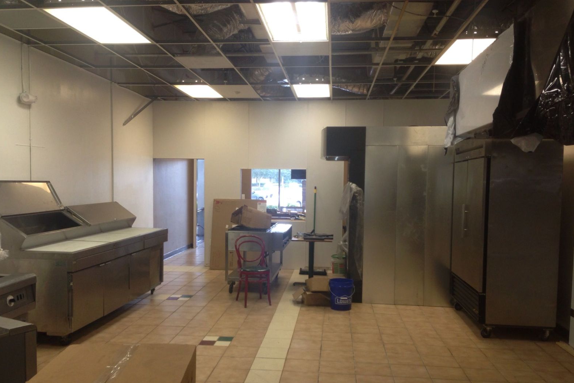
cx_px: 284
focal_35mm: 35
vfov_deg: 37.8
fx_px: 558
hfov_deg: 54.4
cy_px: 214
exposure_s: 1/40
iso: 64
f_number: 2.4
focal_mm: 4.13
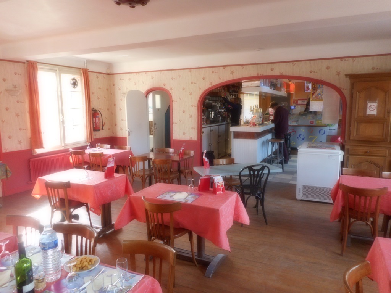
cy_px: 146
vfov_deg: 54.9
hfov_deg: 69.4
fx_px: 282
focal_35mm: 25
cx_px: 196
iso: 180
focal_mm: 4.5
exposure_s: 1/30
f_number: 3.7
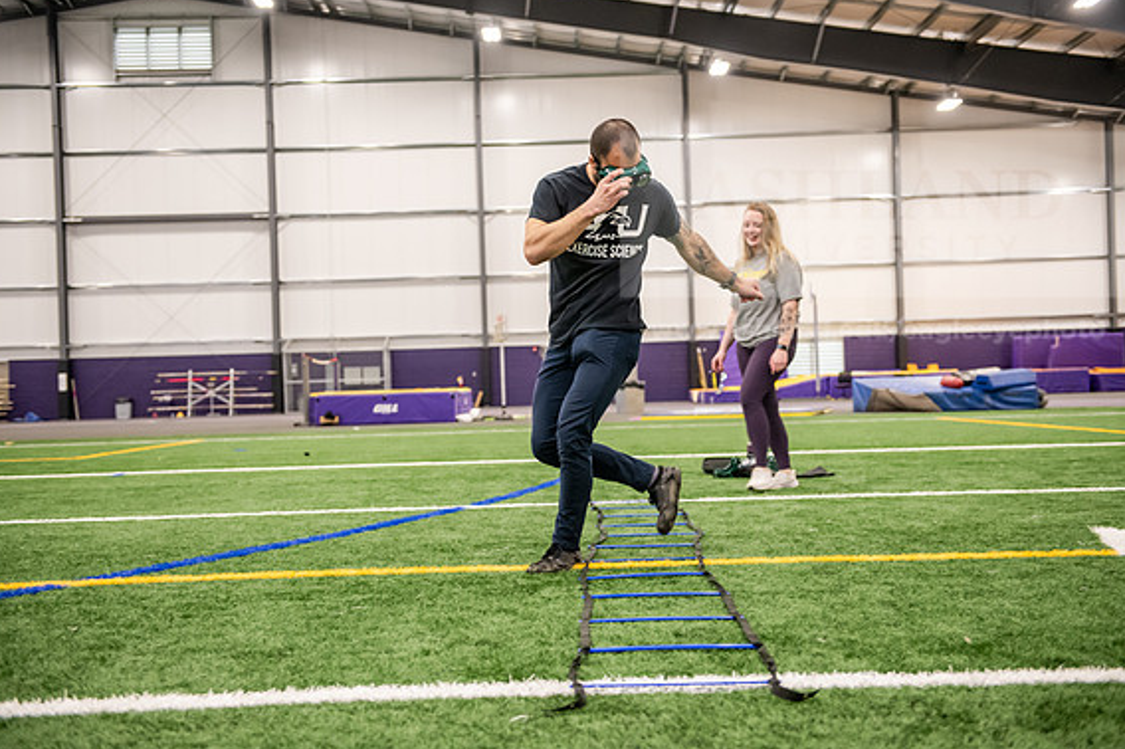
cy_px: 372
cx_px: 561
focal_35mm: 46
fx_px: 1437
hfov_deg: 42.8
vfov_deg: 29.2
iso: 2000
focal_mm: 45
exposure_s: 1/125
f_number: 3.2
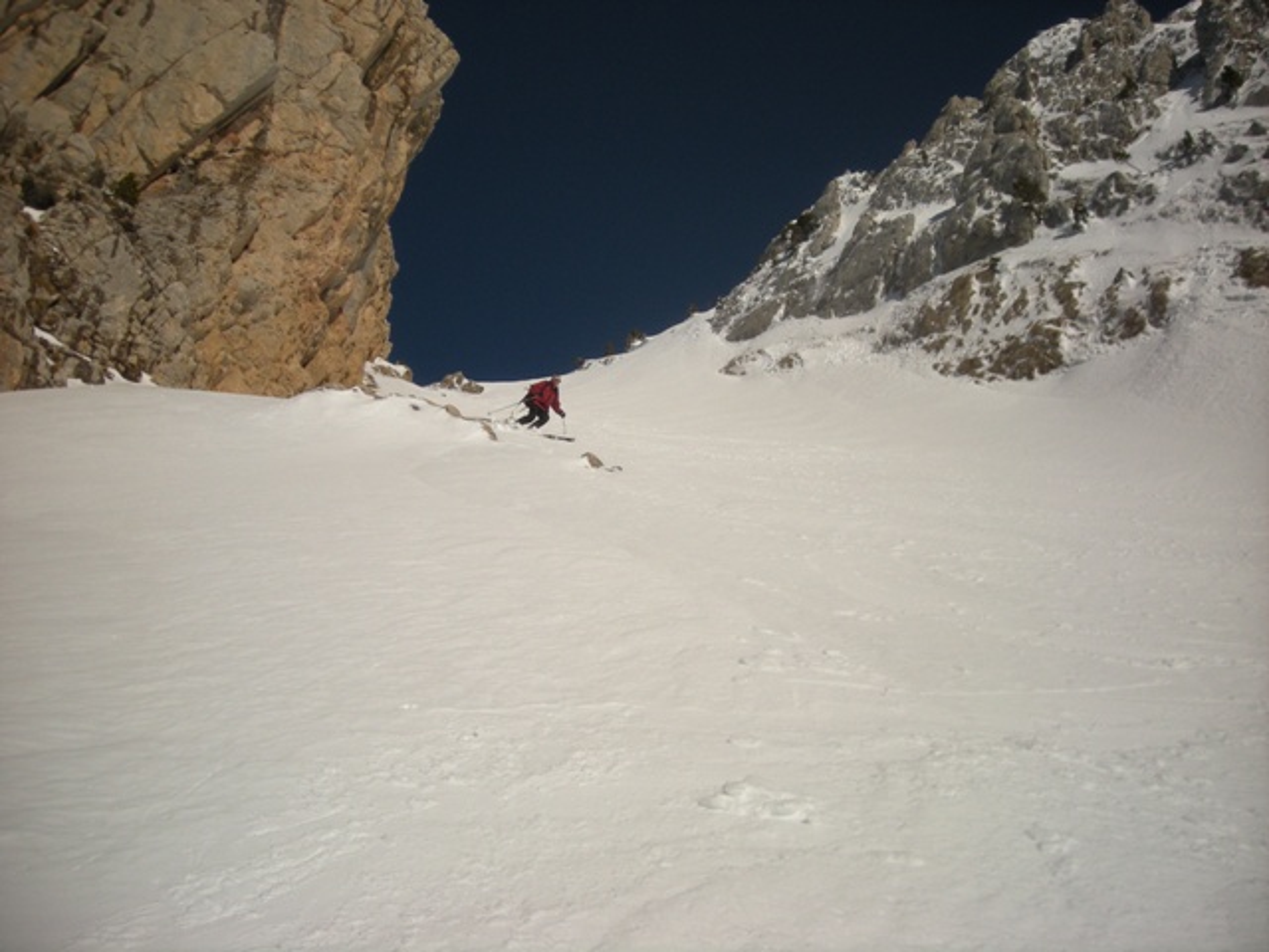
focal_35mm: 35
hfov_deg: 52.6
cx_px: 634
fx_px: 1283
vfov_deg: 40.7
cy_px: 476
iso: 90
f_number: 5.7
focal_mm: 5.7
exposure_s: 1/1500
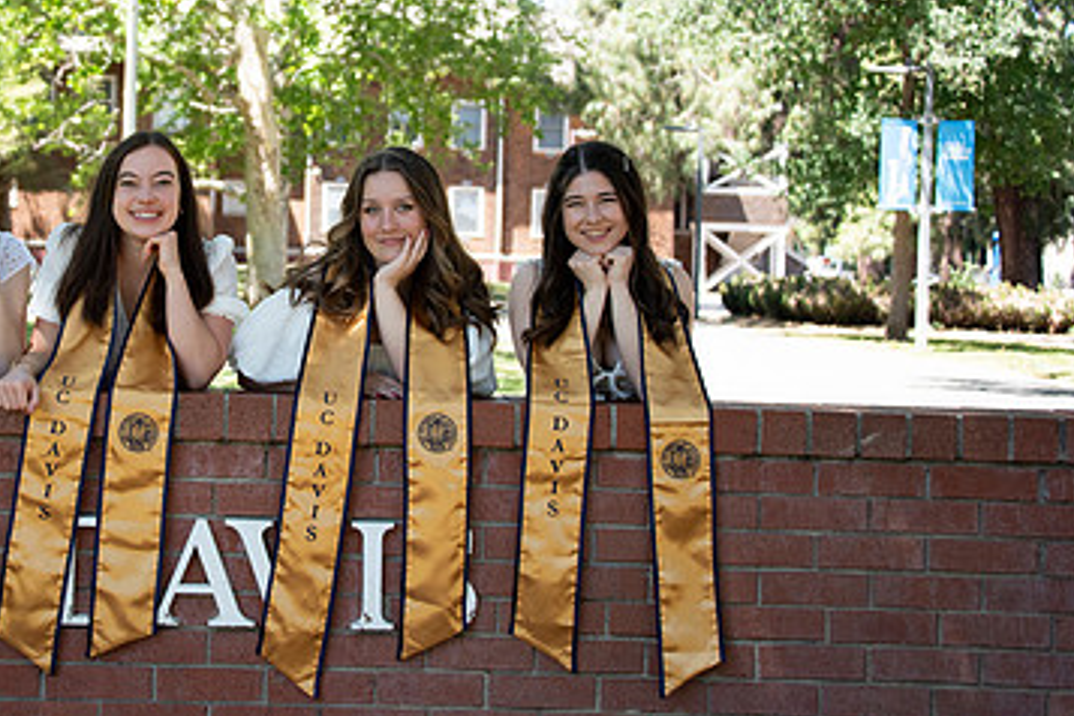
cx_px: 286
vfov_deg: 20.8
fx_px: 1939
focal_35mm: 65
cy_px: 236
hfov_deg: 30.5
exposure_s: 1/640
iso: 640
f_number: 4
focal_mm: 40
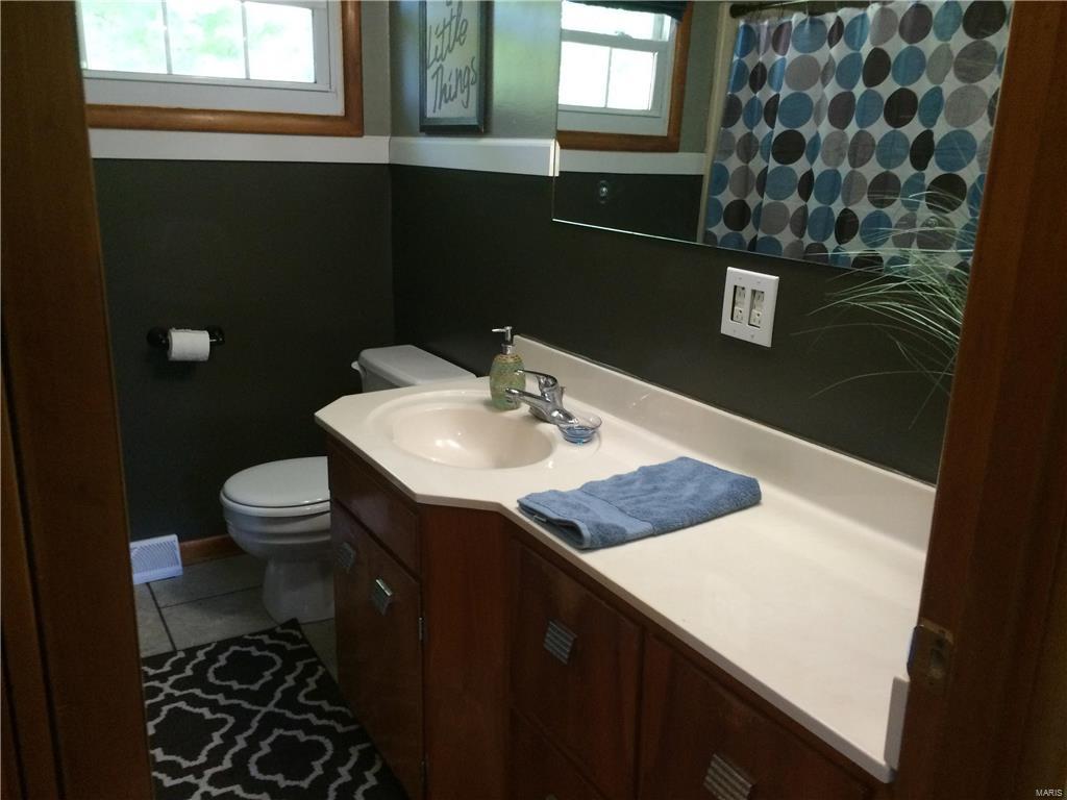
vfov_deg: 48.2
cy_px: 400
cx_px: 534
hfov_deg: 61.7
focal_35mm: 29
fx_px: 894
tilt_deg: -13.8
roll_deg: -0.3
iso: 200
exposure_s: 1/30
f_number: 2.2
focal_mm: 4.15
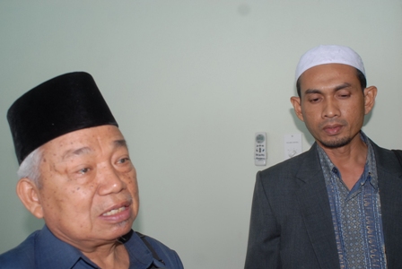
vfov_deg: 43.7
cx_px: 201
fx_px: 335
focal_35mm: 30
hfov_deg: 61.9
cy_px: 134
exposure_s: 1/40
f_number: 4.5
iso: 400
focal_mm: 20
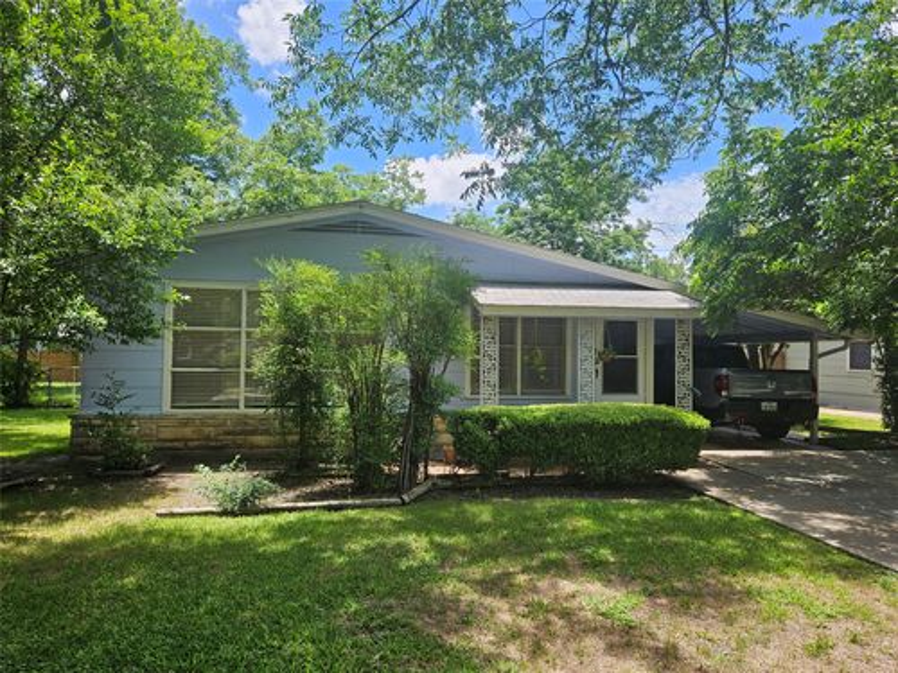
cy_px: 336
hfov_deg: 73.9
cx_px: 449
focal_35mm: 23
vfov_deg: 58.9
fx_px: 597
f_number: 1.8
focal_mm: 5.4
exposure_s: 1/598
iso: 25
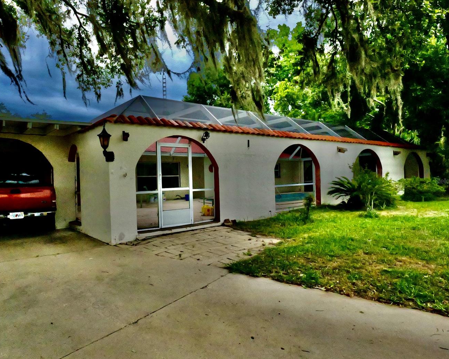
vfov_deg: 60.9
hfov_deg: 72.2
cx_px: 190
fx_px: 306
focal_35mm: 23
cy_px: 181
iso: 32000
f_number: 22
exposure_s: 1/4000
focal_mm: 20
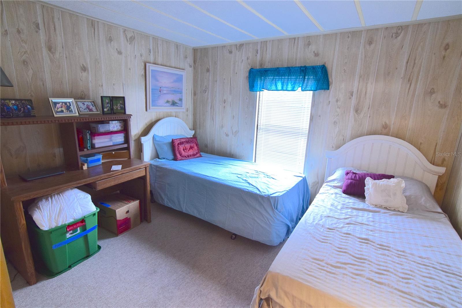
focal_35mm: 16
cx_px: 231
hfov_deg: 95.0
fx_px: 212
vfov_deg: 72.0
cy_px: 154
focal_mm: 11
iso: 1100
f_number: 8
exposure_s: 1/60
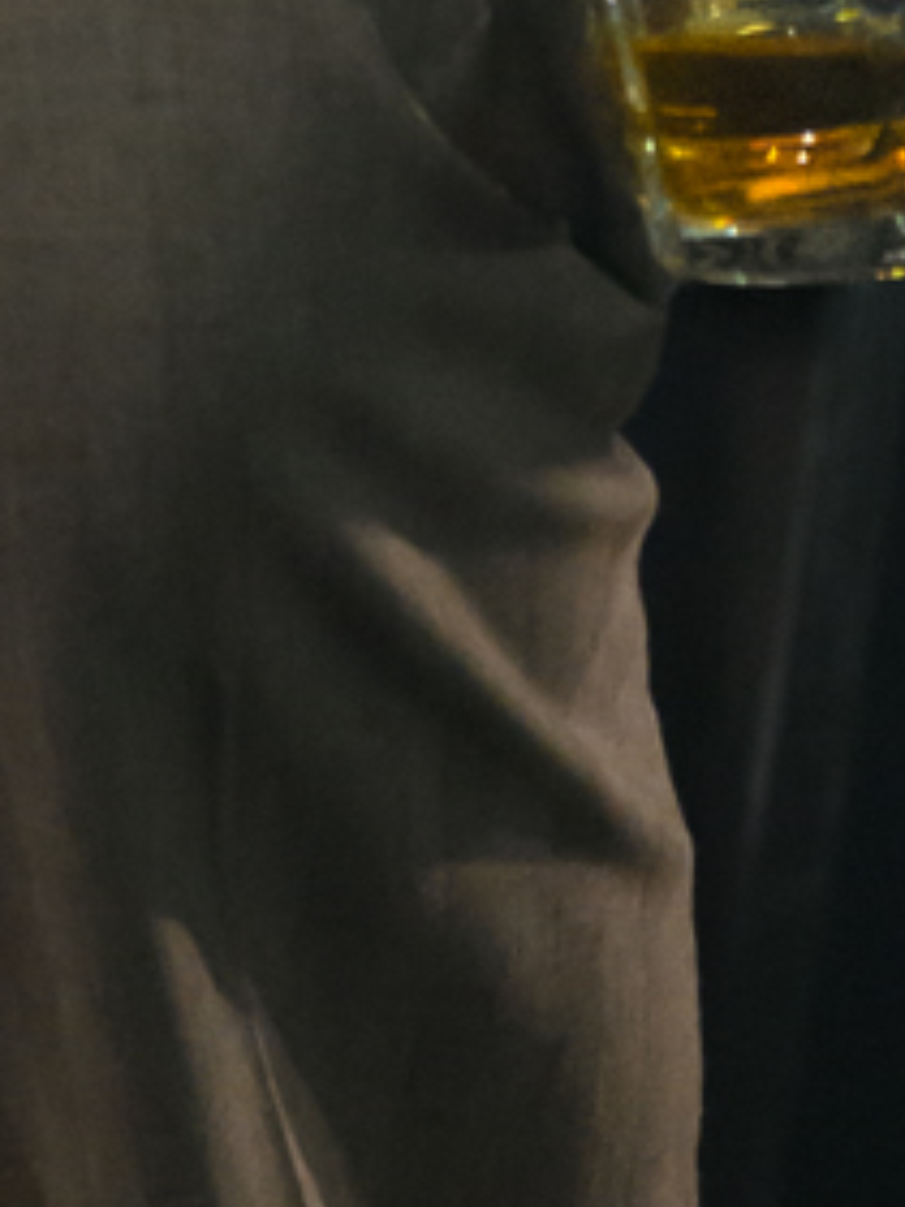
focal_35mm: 1021
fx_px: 35591
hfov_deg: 1.5
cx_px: 537
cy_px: -3336
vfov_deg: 1.9
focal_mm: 120
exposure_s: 1/320
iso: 2000
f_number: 4
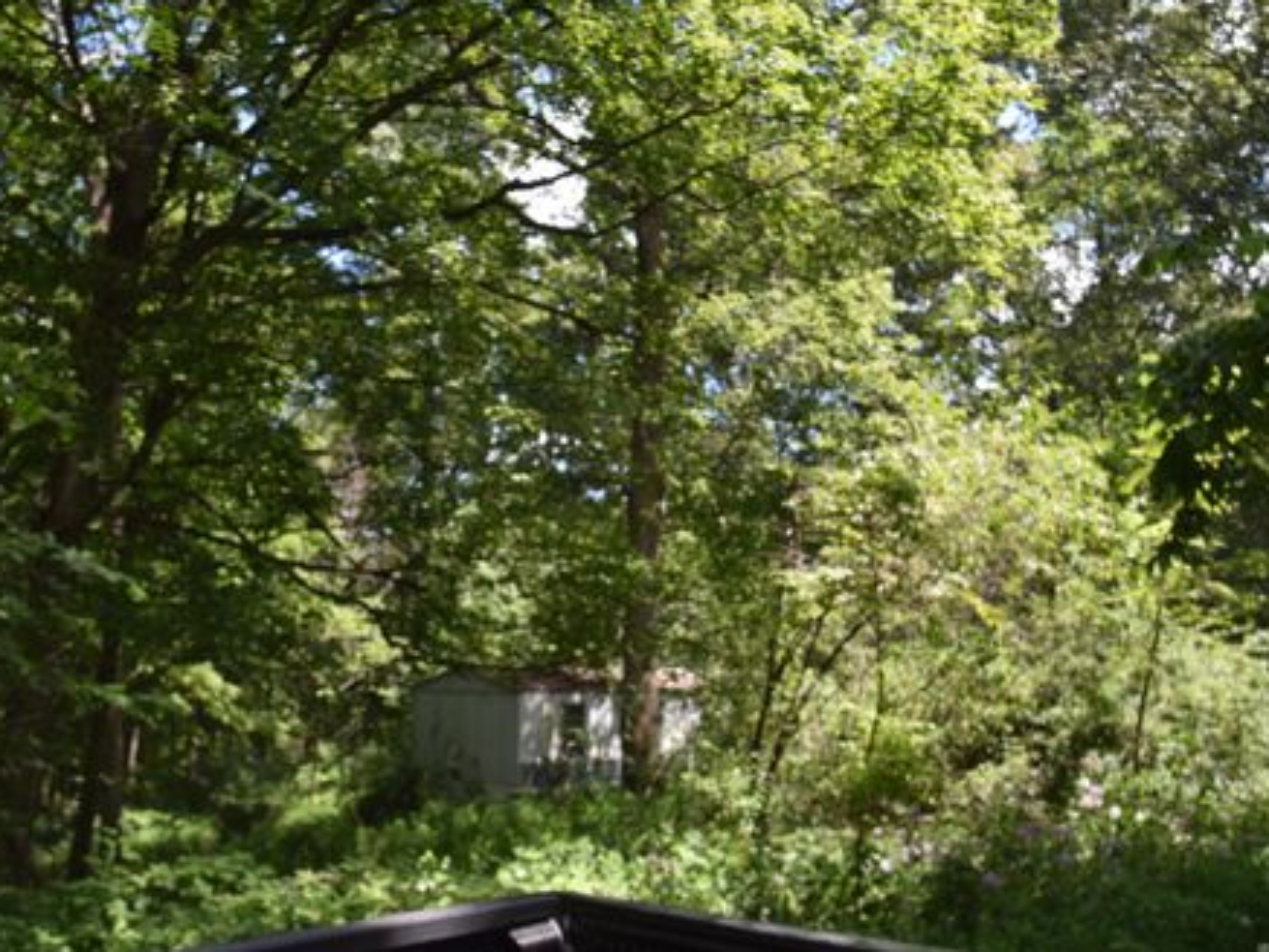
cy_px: 475
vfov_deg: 43.0
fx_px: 1210
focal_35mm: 33
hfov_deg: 55.2
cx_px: 569
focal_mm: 20
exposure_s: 1/250
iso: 400
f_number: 8
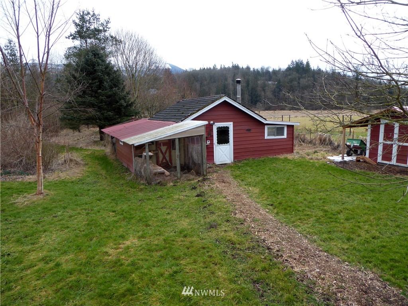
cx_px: 204
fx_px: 295
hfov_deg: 69.4
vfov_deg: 54.9
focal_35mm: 25
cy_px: 153
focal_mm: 4.3
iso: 80
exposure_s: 1/250
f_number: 3.3
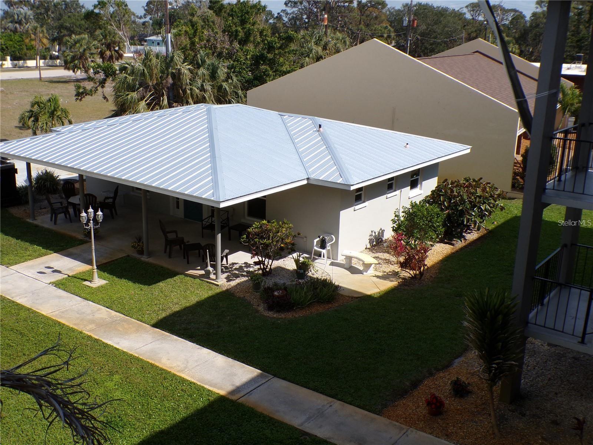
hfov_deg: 50.1
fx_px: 634
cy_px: 222
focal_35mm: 37
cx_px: 296
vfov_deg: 38.7
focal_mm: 6.6
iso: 100
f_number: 4.9
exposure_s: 1/750
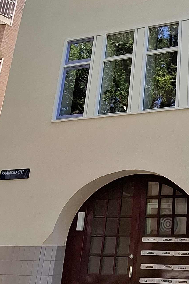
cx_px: 209
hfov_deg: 28.3
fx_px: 339
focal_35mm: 43
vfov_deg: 45.0
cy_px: 106
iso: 40
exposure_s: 1/385
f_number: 2.2
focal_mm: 1.74
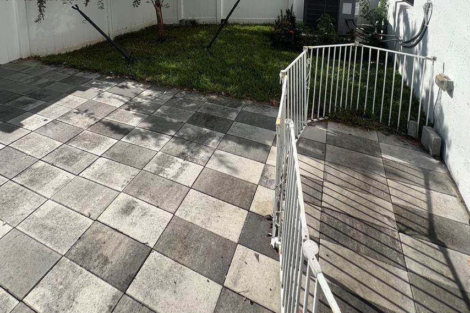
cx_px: 223
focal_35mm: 19
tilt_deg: -5.6
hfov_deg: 86.9
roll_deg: -0.2
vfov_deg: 51.3
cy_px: -2
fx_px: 248
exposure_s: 1/1698
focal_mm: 1.57
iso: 32
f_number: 1.8
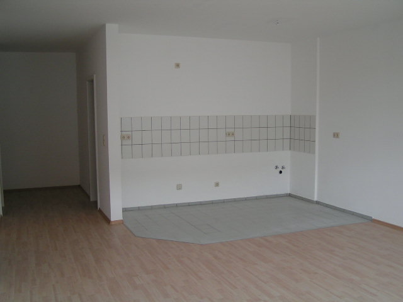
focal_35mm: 38
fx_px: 442
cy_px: 151
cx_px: 202
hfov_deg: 49.0
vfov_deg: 37.7
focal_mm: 5.8
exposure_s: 1/40
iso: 50
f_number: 2.8
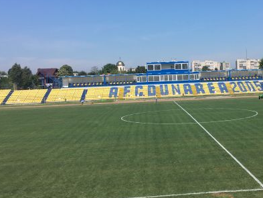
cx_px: 186
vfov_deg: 30.3
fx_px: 365
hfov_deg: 38.9
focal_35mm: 48
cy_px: 87
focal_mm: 4.15
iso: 25
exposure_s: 1/1789
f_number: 2.2
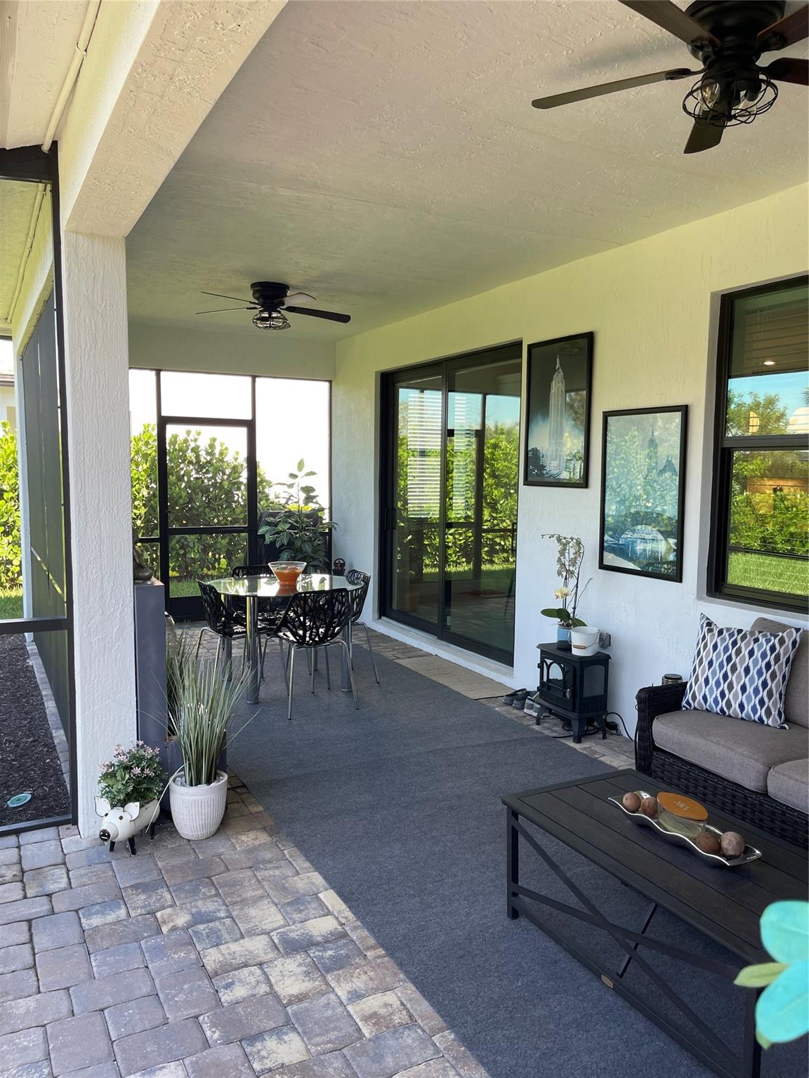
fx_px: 810
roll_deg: -0.7
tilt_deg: -5.1
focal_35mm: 26
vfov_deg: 67.3
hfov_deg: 53.1
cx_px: 404
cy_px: 539
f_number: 1.6
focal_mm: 5.1
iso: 32
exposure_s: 1/159
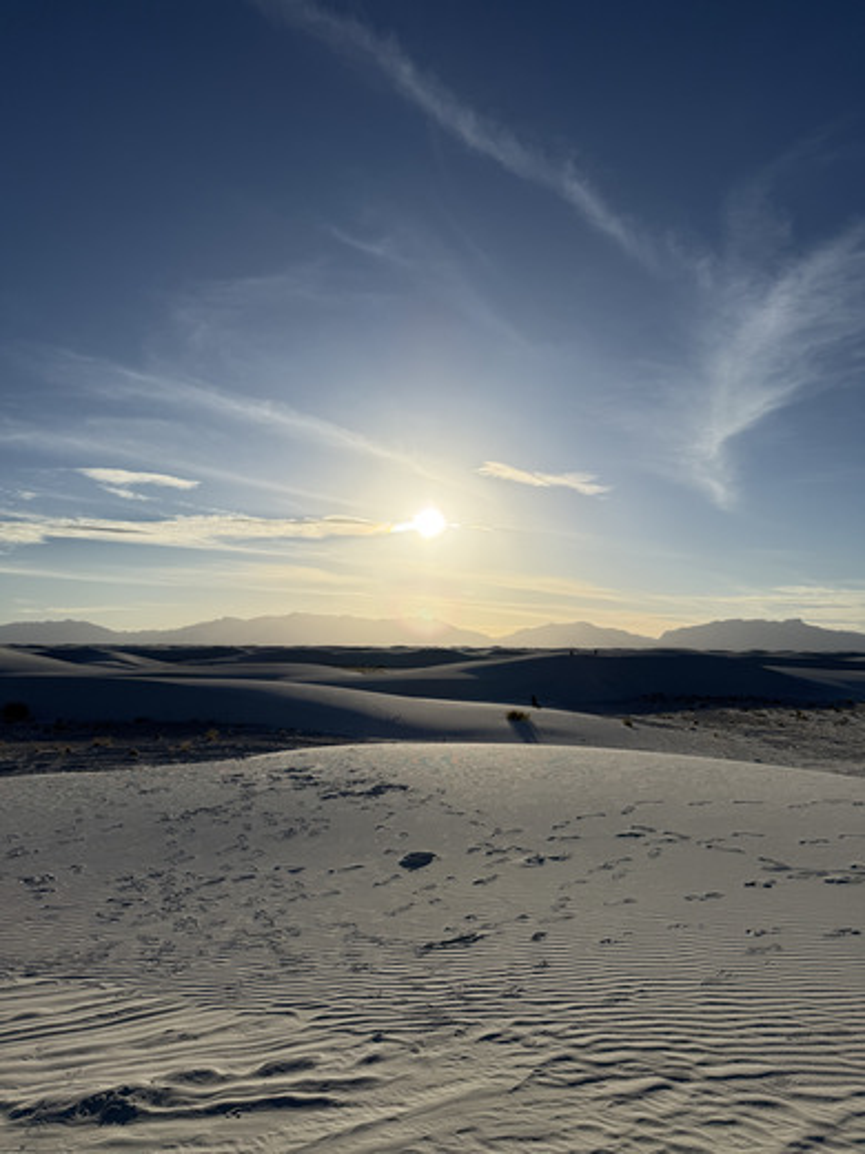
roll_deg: +1.5
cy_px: 577
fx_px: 800
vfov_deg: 71.6
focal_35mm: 24
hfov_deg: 56.8
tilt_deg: +6.8
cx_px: 432
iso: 64
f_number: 1.78
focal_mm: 6.76
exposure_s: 1/14286
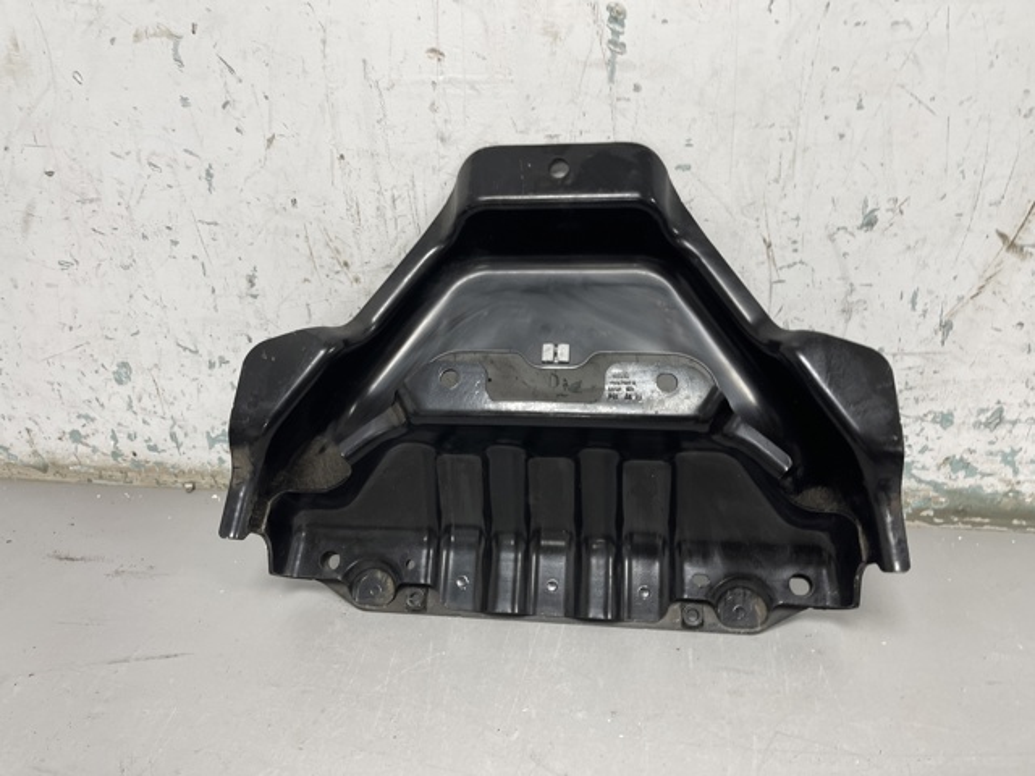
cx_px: 518
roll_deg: +1.5
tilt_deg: -21.3
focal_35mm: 25
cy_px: 388
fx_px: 747
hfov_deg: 69.4
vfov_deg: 54.9
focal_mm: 5.1
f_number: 1.6
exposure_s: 1/100
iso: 125
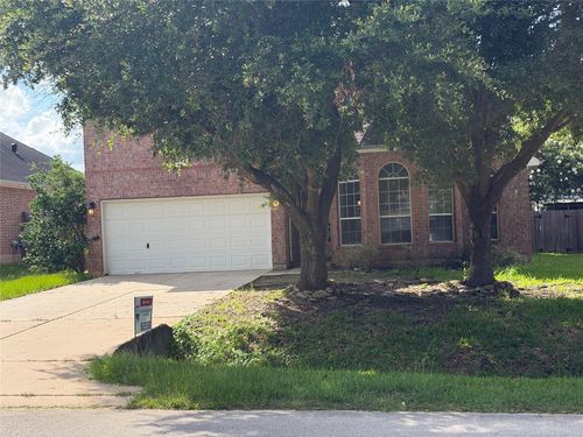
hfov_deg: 39.7
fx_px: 808
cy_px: 218
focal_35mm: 48
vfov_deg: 30.3
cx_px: 292
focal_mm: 6.76
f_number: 1.78
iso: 100
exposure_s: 1/2342
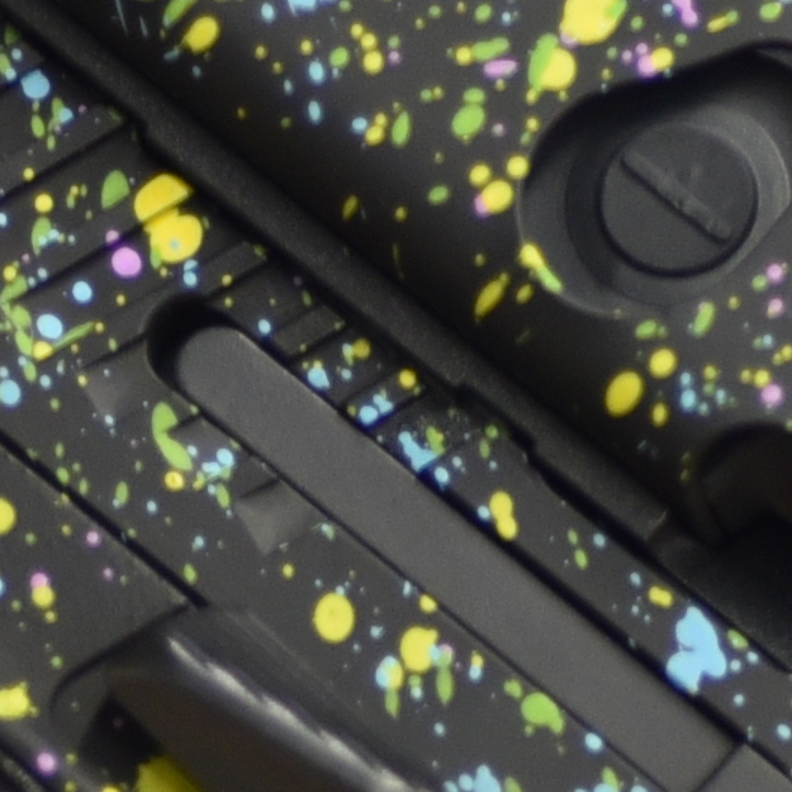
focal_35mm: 491
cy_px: 1541
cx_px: 831
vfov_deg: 3.5
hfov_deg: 3.6
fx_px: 12710
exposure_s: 1/125
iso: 800
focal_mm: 60
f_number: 3.2
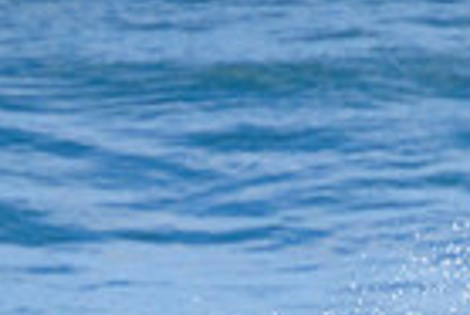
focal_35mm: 3345
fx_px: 43716
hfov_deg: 0.6
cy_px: 638
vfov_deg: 0.4
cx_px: 352
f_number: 11
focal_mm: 800
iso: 2500
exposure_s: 1/2000
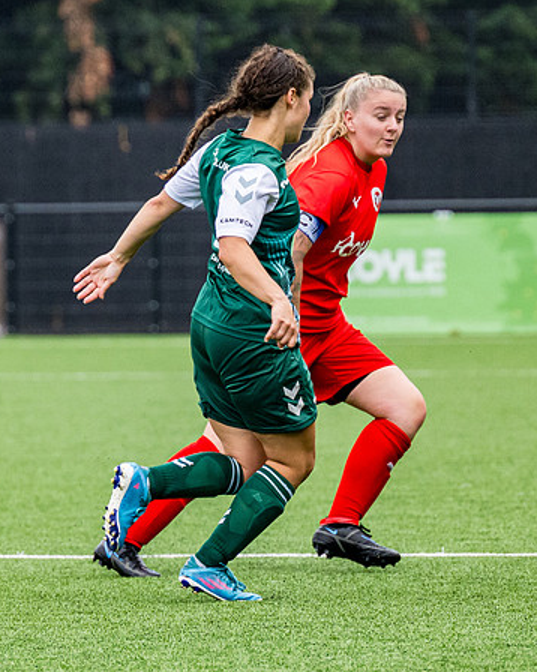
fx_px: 9980
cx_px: 96
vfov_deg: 3.9
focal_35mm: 502
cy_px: 325
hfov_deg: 3.1
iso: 800
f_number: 4
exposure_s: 1/1250
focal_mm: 165
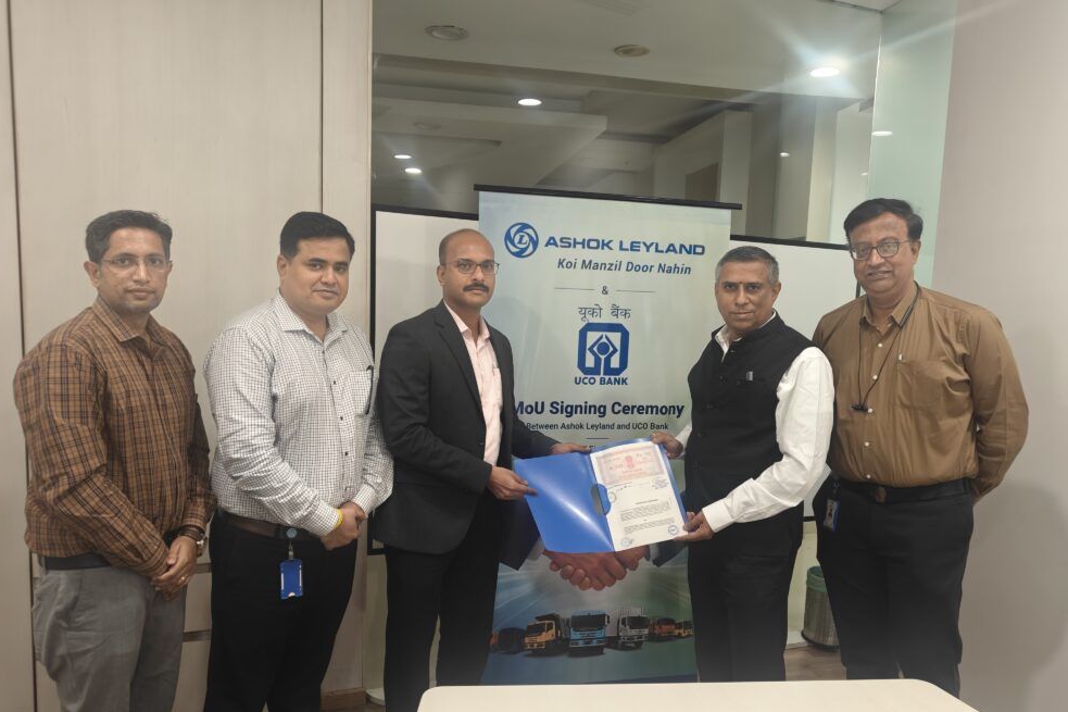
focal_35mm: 26
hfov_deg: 69.4
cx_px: 528
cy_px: 401
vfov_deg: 49.4
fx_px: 771
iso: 80
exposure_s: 1/50
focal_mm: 5.59
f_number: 1.8
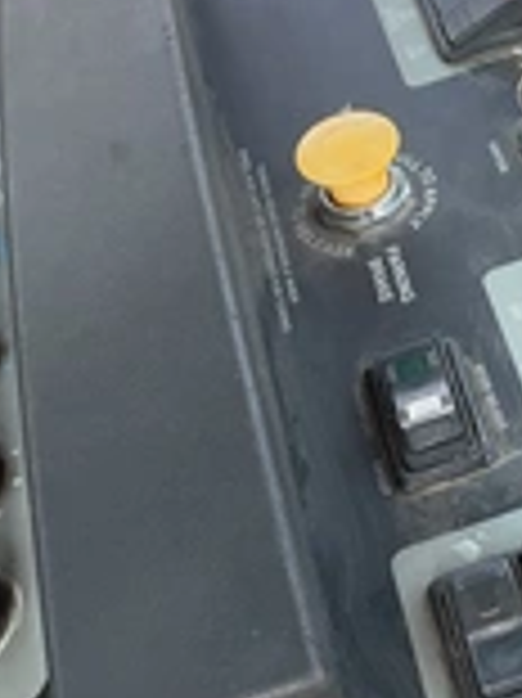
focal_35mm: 75
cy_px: 315
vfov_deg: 26.0
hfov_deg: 19.3
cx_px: 450
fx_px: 1510
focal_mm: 3
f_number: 1.8
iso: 40
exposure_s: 1/122
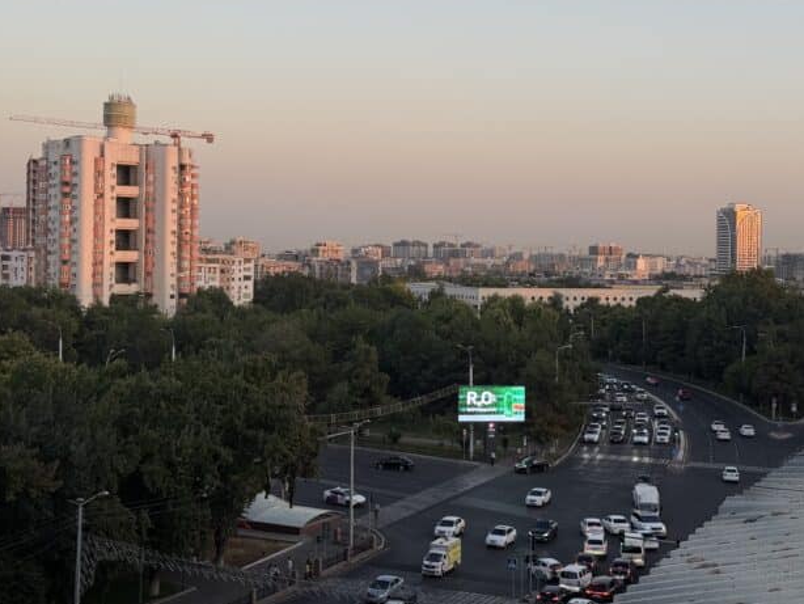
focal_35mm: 60
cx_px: 369
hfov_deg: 32.2
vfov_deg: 24.4
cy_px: 236
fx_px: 1394
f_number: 1.78
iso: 64
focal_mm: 6.76
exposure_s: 1/379
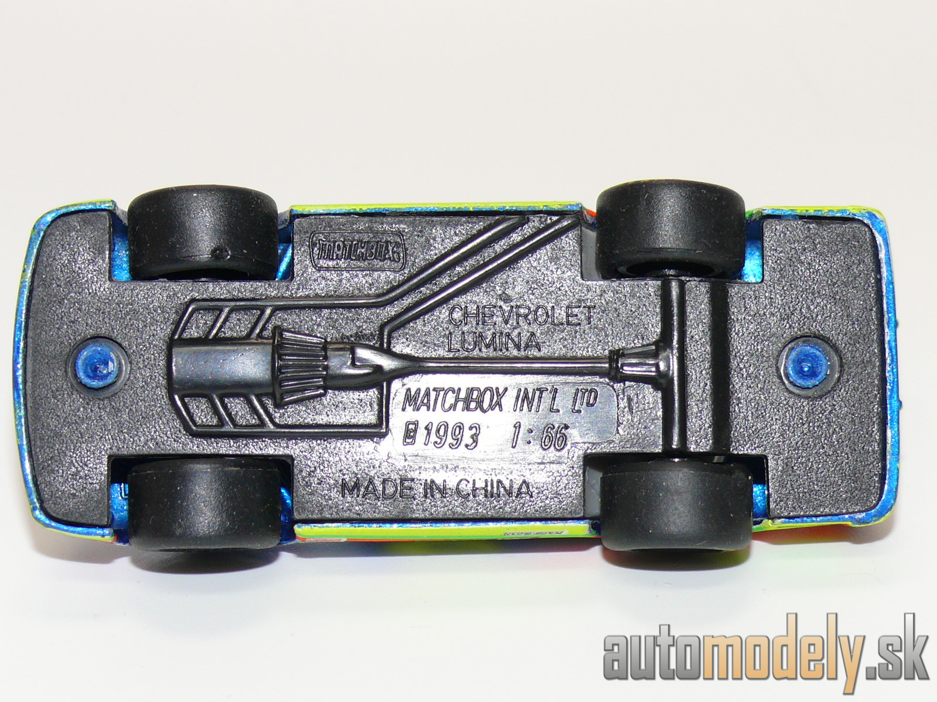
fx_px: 3032
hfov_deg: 17.6
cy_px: 351
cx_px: 468
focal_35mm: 112
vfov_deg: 13.2
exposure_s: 1/30
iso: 100
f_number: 4
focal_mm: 14.1
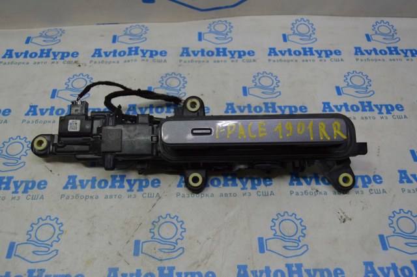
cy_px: 138
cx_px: 208
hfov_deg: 57.3
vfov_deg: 39.9
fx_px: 382
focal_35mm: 33
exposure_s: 1/80
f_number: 4.5
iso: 400
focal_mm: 22
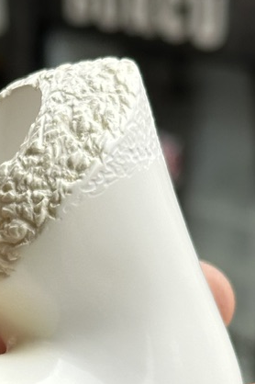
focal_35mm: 153
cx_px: -115
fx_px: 1628
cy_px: 371
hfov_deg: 8.8
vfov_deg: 13.3
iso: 64
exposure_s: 1/1212
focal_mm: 6.86
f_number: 1.78
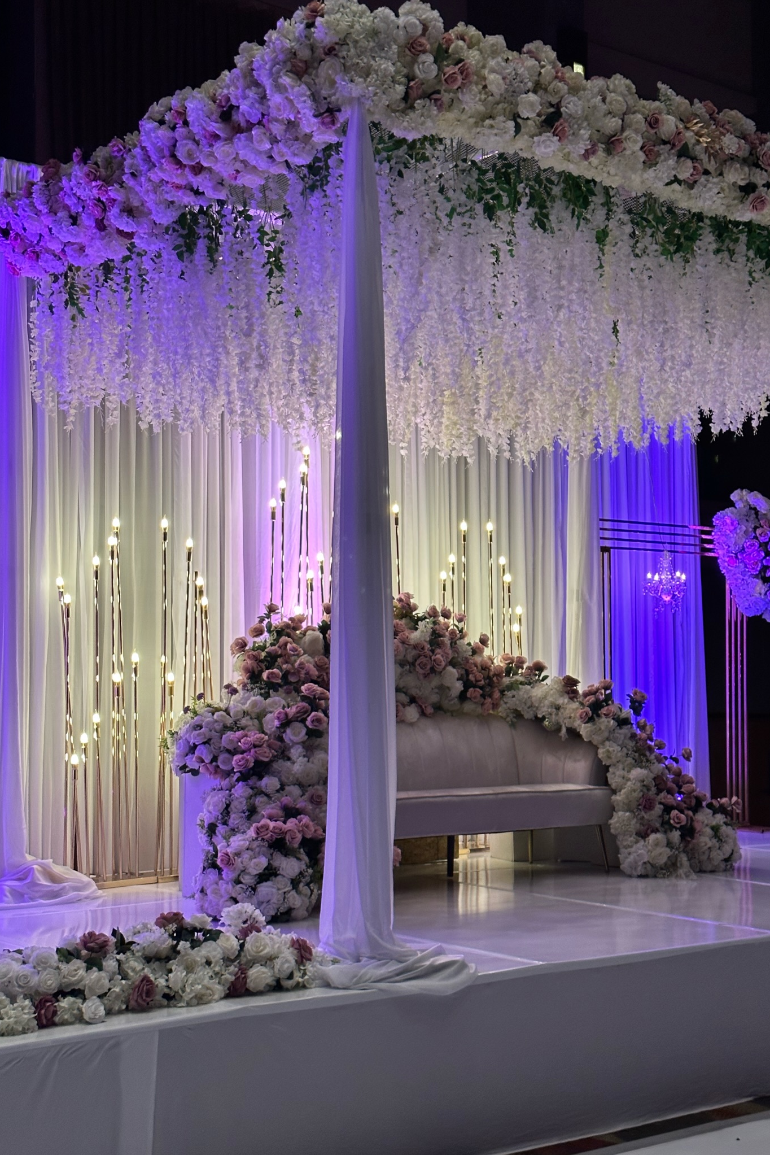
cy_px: 577
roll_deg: -0.4
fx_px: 1603
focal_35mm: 50
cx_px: 426
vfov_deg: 39.6
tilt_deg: +5.2
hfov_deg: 27.0
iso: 125
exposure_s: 1/60
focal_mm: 6.86
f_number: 1.78
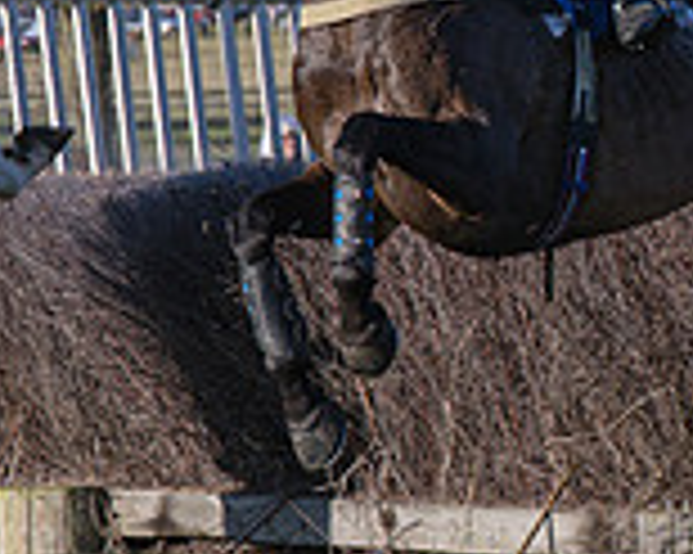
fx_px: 7768
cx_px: 505
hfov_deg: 5.1
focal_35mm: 379
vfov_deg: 4.1
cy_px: 216
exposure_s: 1/2500
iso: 200
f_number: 4
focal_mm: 70
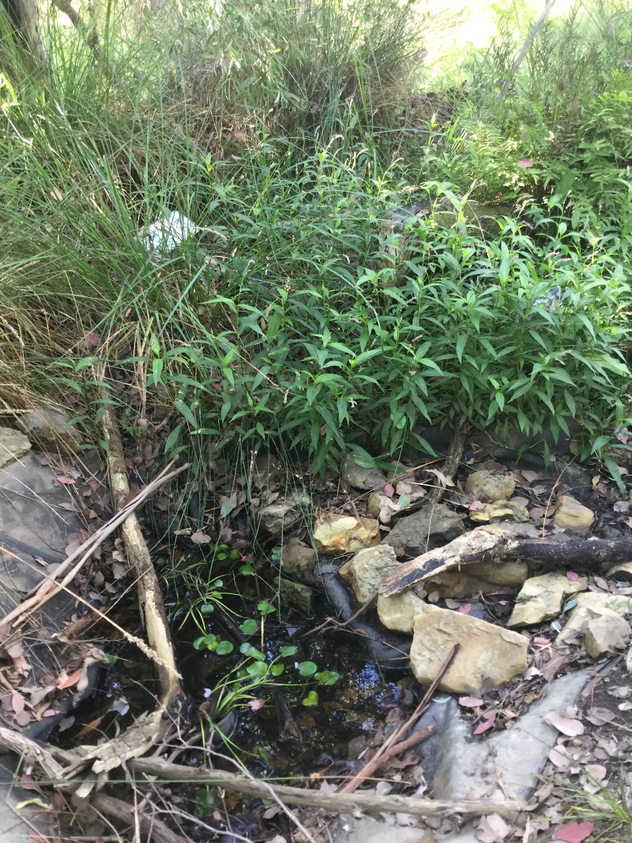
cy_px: 422
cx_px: 316
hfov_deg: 45.4
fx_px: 755
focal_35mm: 31
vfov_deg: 58.4
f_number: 2.4
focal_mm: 3.3
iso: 80
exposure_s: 1/33
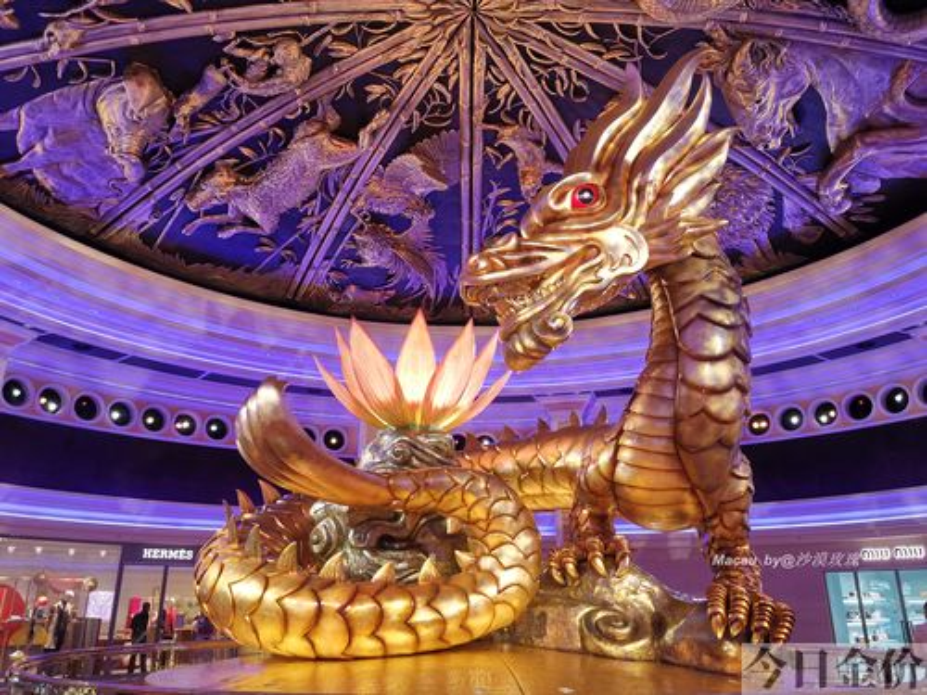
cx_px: 464
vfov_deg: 51.4
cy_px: 348
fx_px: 723
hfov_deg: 65.3
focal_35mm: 27
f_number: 1.8
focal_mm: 4.75
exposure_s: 1/100
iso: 125
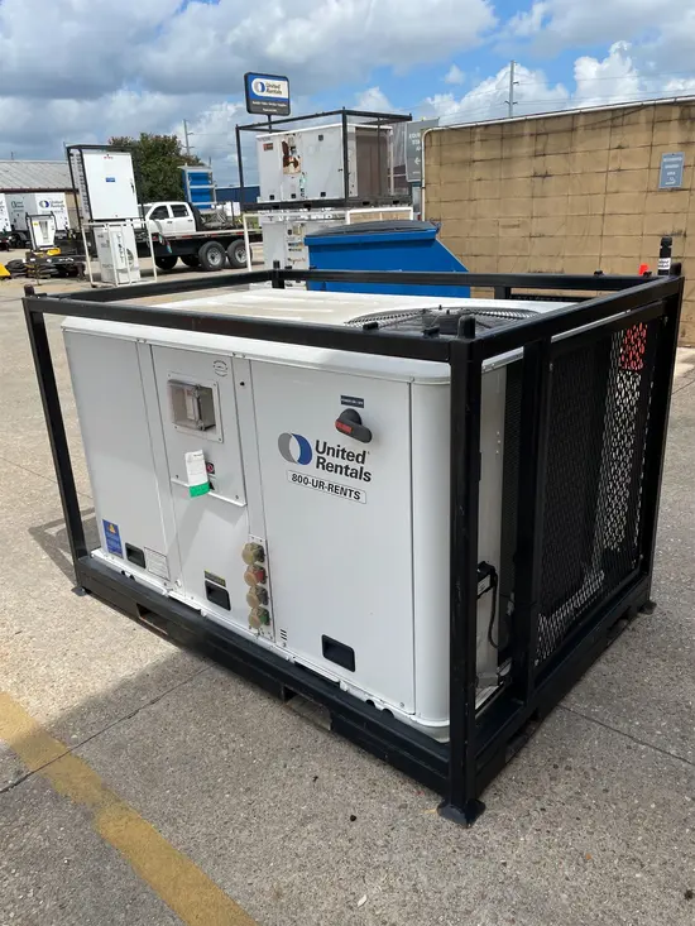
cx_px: 348
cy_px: 463
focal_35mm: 26
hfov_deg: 53.1
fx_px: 696
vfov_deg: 67.3
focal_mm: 4.2
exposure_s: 1/3861
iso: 32
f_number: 1.6
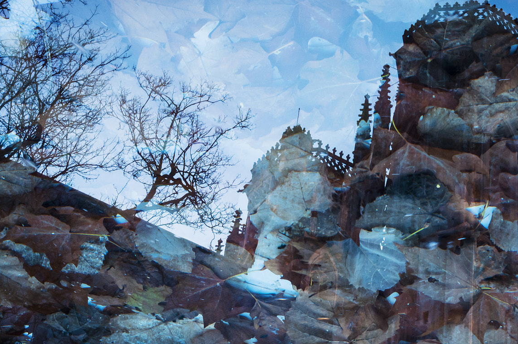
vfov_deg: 16.2
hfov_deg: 24.2
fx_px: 1207
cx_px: 301
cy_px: 206
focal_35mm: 84
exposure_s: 15
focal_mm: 40
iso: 400
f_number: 22
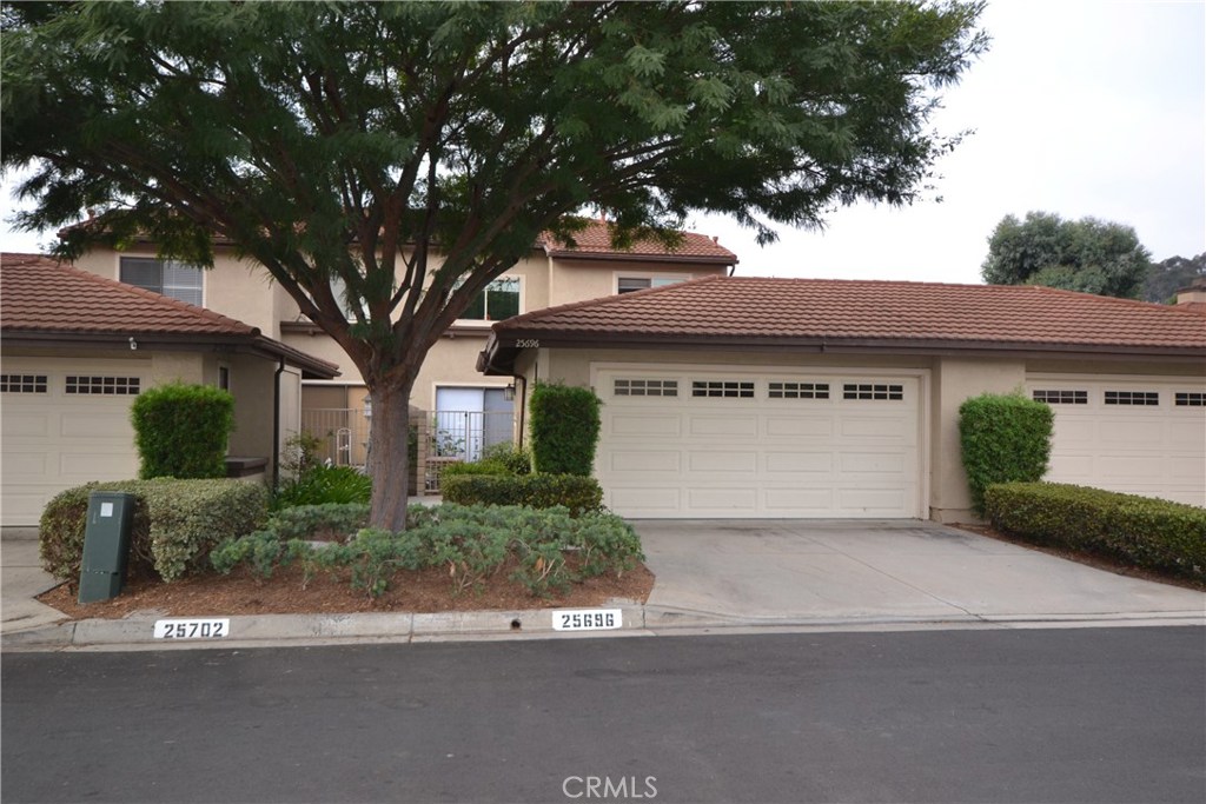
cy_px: 402
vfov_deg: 43.6
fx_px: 1005
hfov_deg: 61.9
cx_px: 603
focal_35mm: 30
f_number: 5.6
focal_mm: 20
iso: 280
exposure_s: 1/125
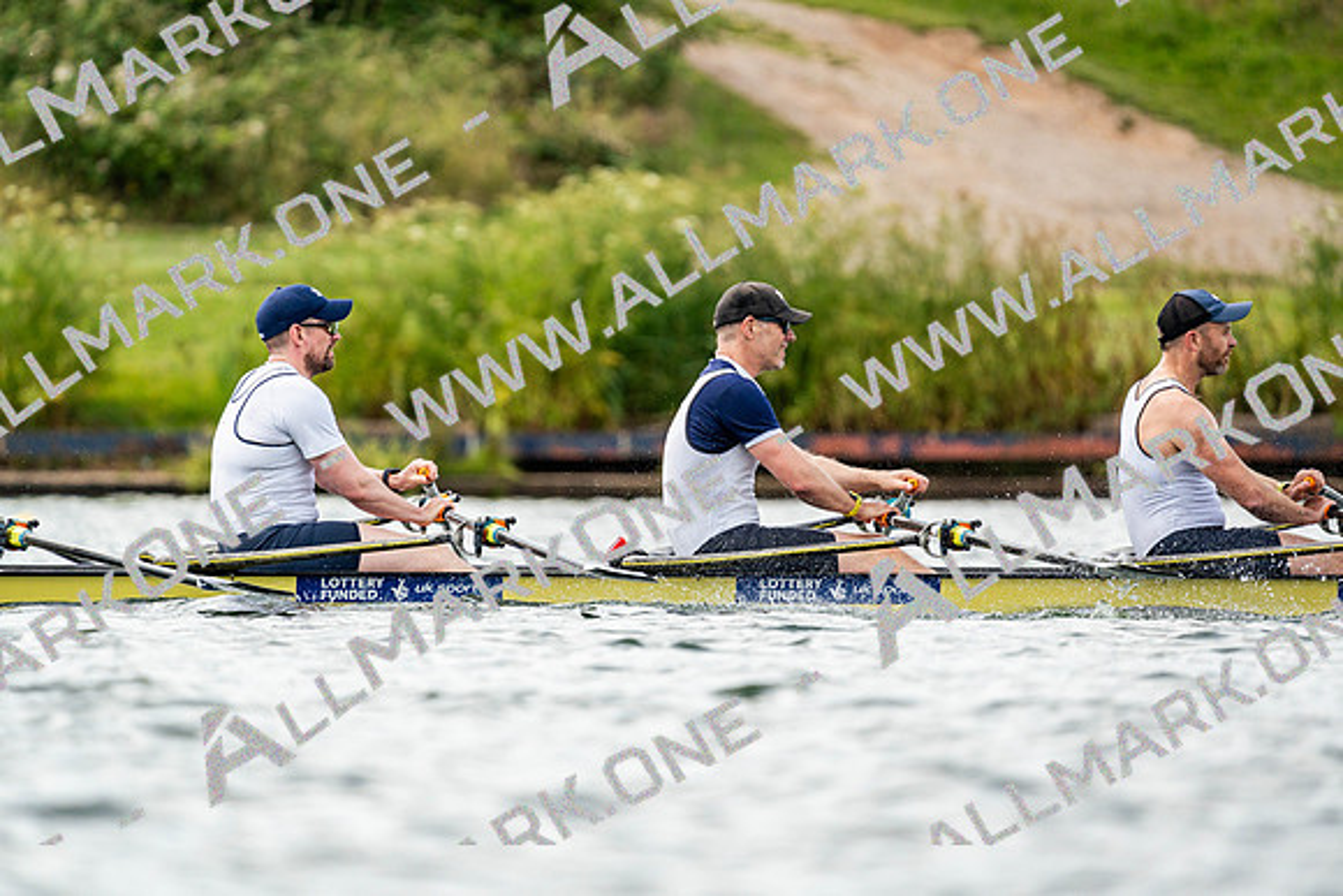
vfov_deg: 2.3
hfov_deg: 3.4
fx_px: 22388
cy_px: 448
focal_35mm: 600
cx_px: 672
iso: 640
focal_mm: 600
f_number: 6.3
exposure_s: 1/2000
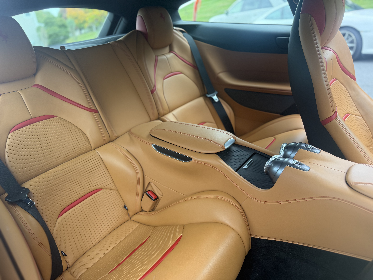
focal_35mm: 24
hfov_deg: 71.6
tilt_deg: -21.8
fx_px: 259
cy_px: 140
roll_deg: +5.9
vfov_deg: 56.8
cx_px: 186
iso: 160
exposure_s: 1/229
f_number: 1.78
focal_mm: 6.76
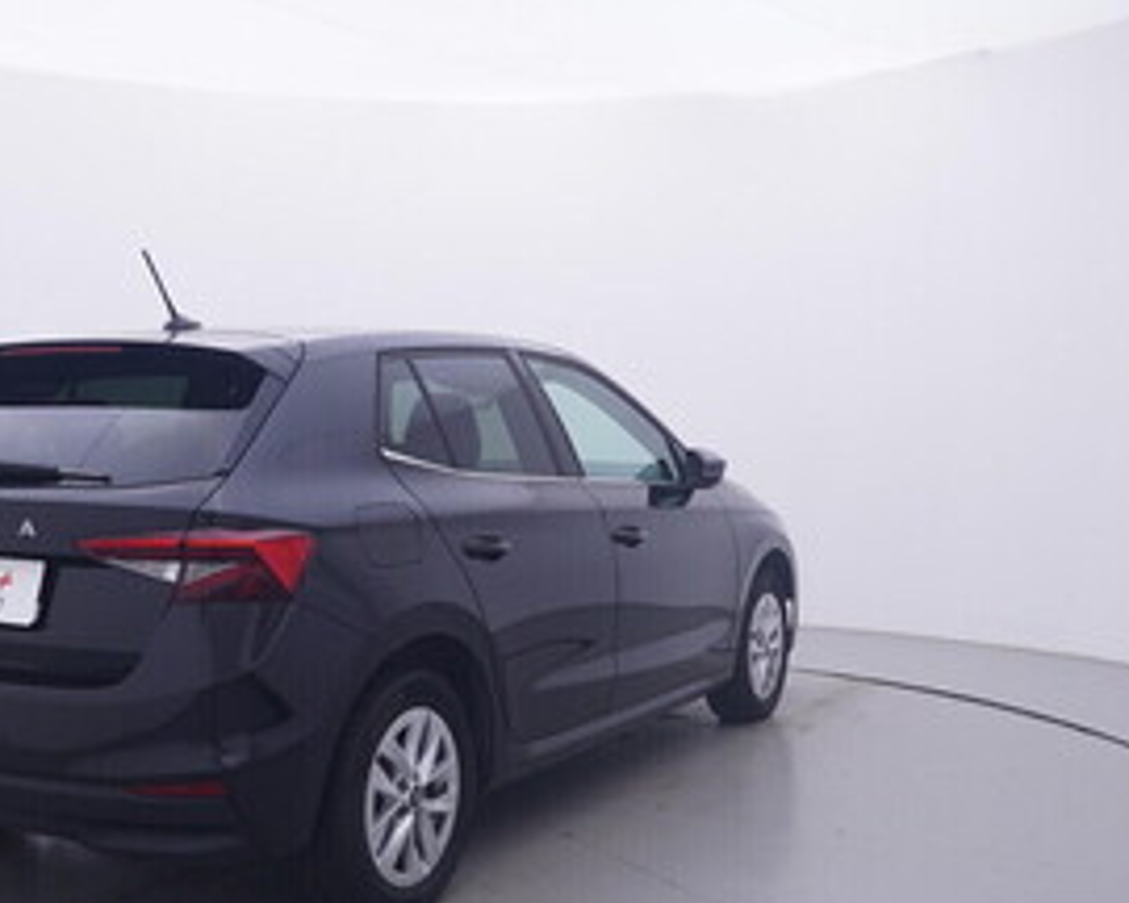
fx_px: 1435
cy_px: 491
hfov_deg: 42.8
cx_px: 466
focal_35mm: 43
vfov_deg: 34.9
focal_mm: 15
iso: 200
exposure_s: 1/80
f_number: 5
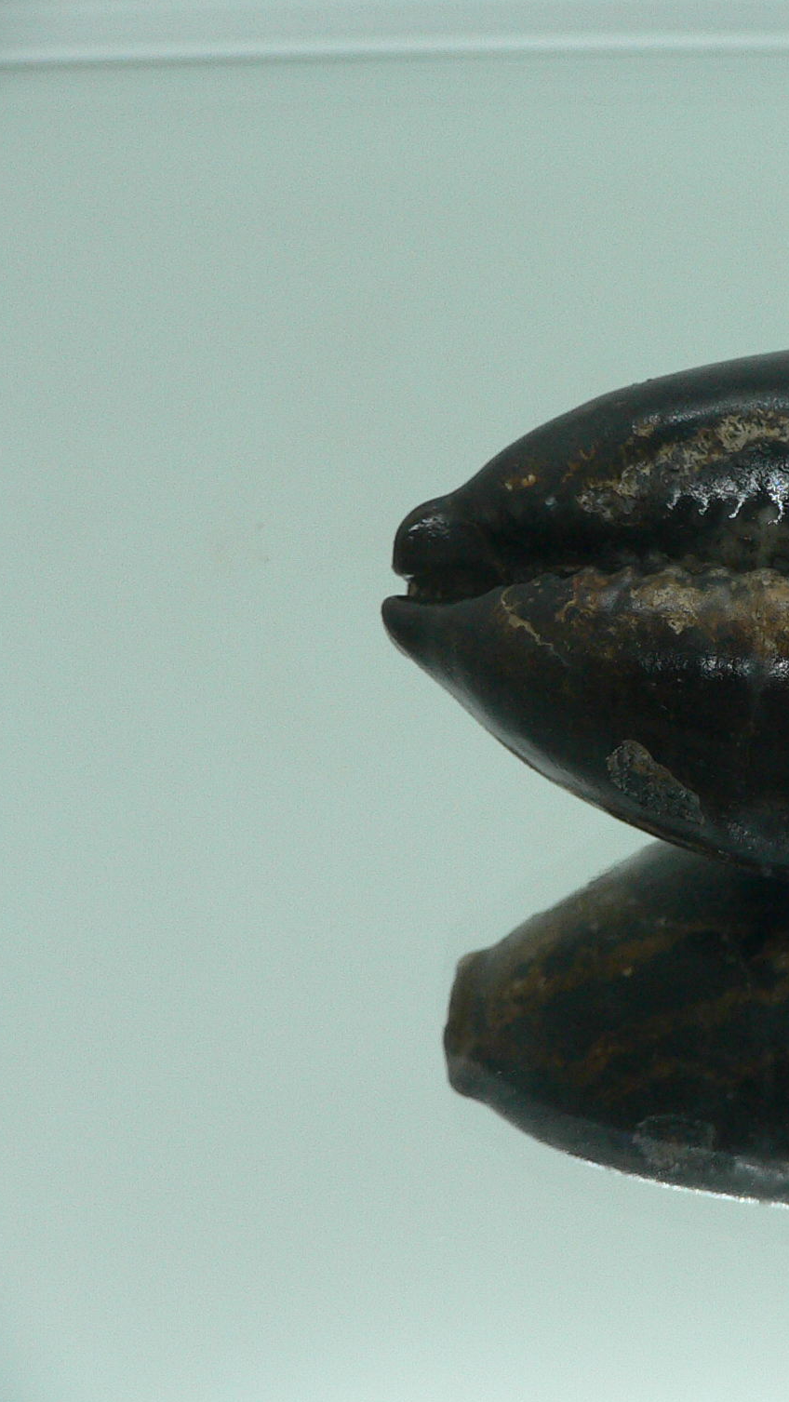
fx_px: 1896
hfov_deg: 22.4
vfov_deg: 40.6
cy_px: 701
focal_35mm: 51
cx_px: 822
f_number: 2.8
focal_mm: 4.6
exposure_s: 1/60
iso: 150
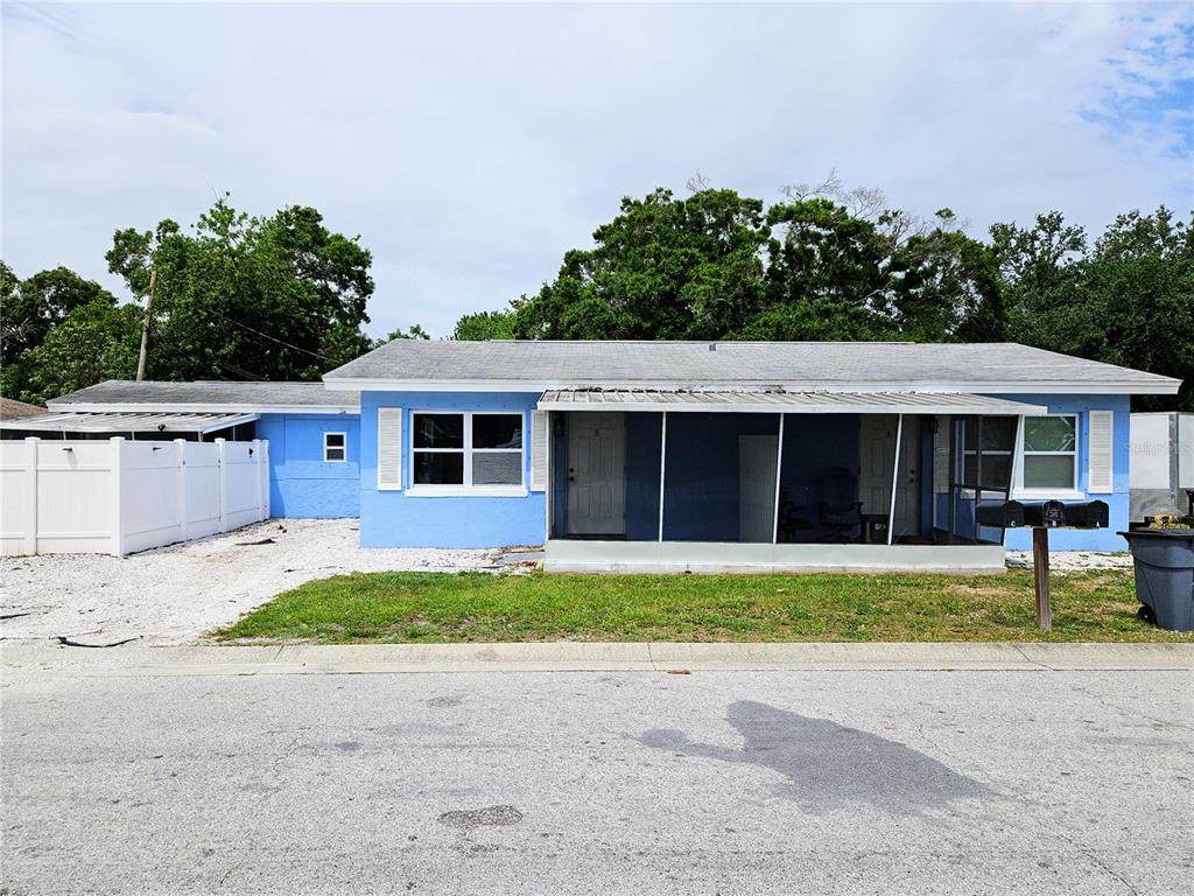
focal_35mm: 23
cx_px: 597
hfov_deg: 73.9
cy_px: 448
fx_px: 793
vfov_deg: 58.9
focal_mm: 5.4
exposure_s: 1/4142
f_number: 1.8
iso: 25
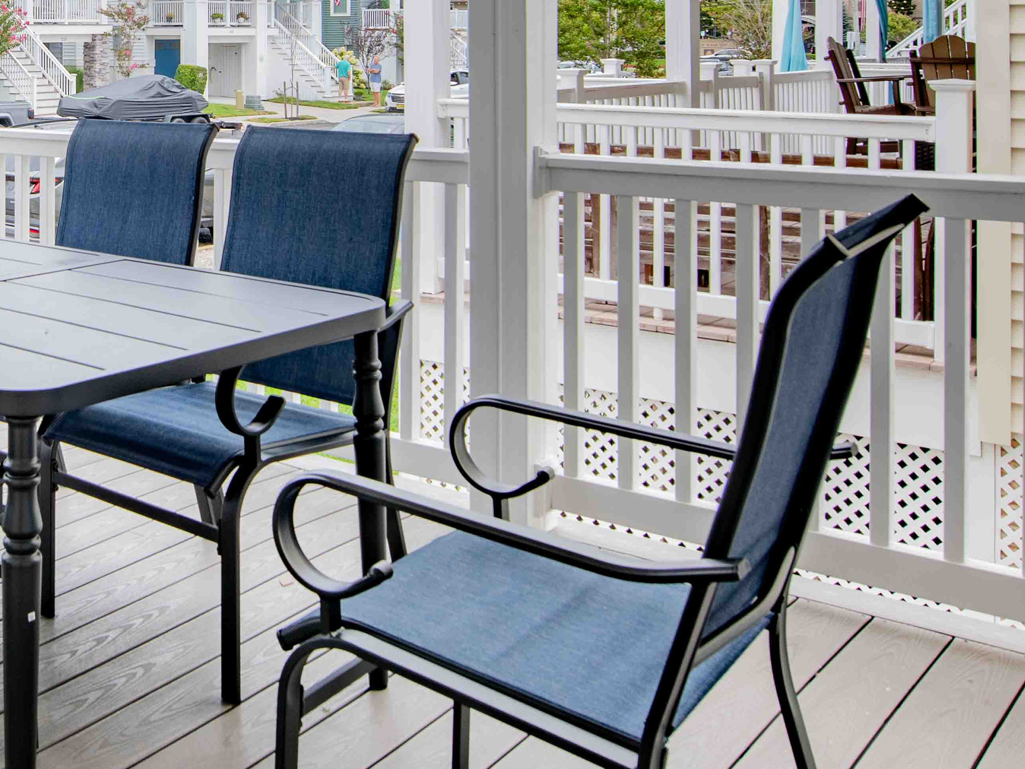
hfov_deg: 40.3
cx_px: 89
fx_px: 1273
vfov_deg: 31.6
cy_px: 39
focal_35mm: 43
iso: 64
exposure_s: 1/50
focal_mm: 14
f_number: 7.1
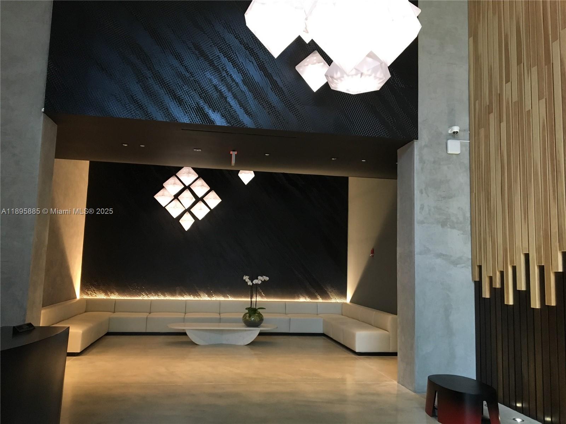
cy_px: 212
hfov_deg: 61.7
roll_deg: -0.3
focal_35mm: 29
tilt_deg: +7.7
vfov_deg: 48.2
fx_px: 474
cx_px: 283
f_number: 2.2
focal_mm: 4.15
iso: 160
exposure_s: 1/30
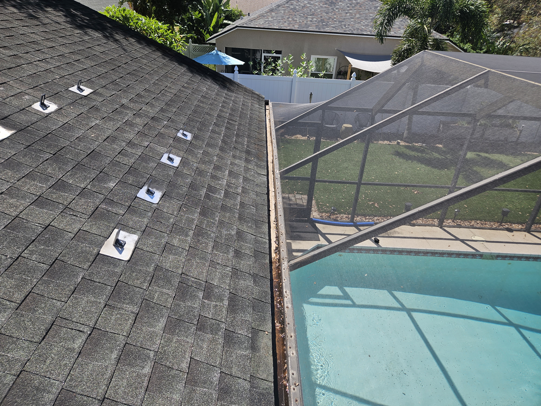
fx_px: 359
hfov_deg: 73.9
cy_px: 203
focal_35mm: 23
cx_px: 270
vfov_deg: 58.9
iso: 25
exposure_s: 1/1208
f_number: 1.8
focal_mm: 5.4
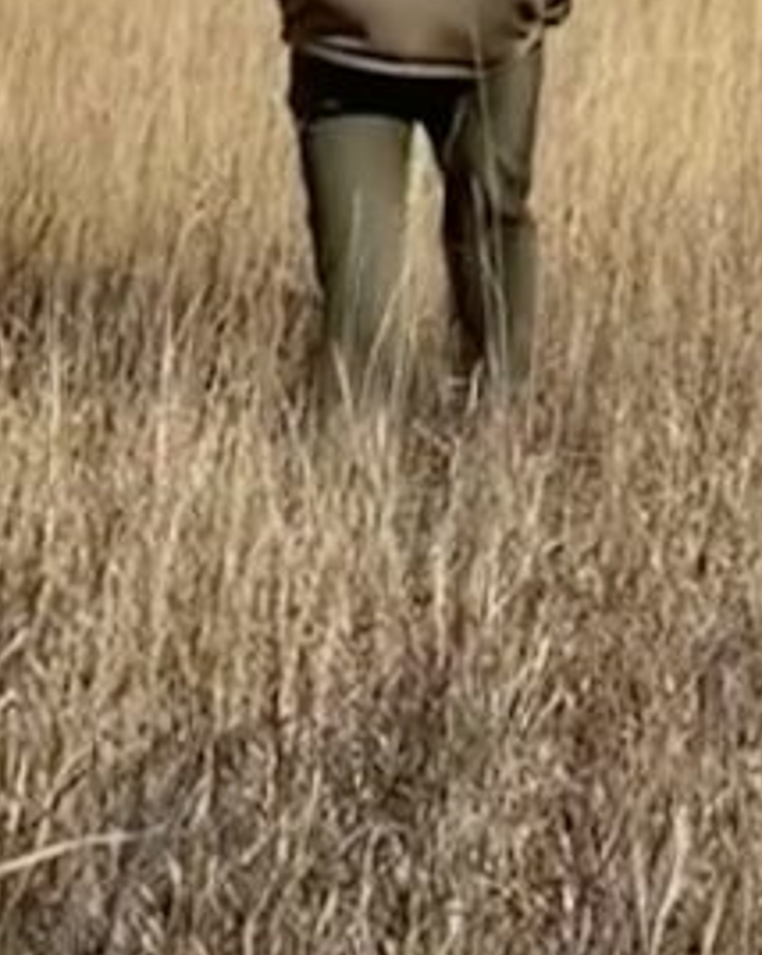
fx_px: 5475
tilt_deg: -3.7
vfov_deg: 9.9
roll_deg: -1.1
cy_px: -29
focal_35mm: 194
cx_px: 0
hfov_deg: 7.9
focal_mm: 6
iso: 20
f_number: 2
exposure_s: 1/2083
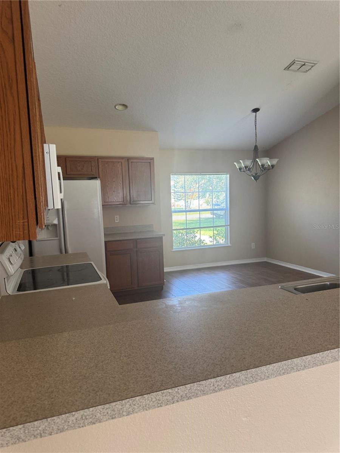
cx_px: 170
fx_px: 314
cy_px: 226
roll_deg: +1.8
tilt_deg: -6.8
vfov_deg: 71.6
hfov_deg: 56.8
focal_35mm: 24
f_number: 1.78
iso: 200
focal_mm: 6.76
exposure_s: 1/121
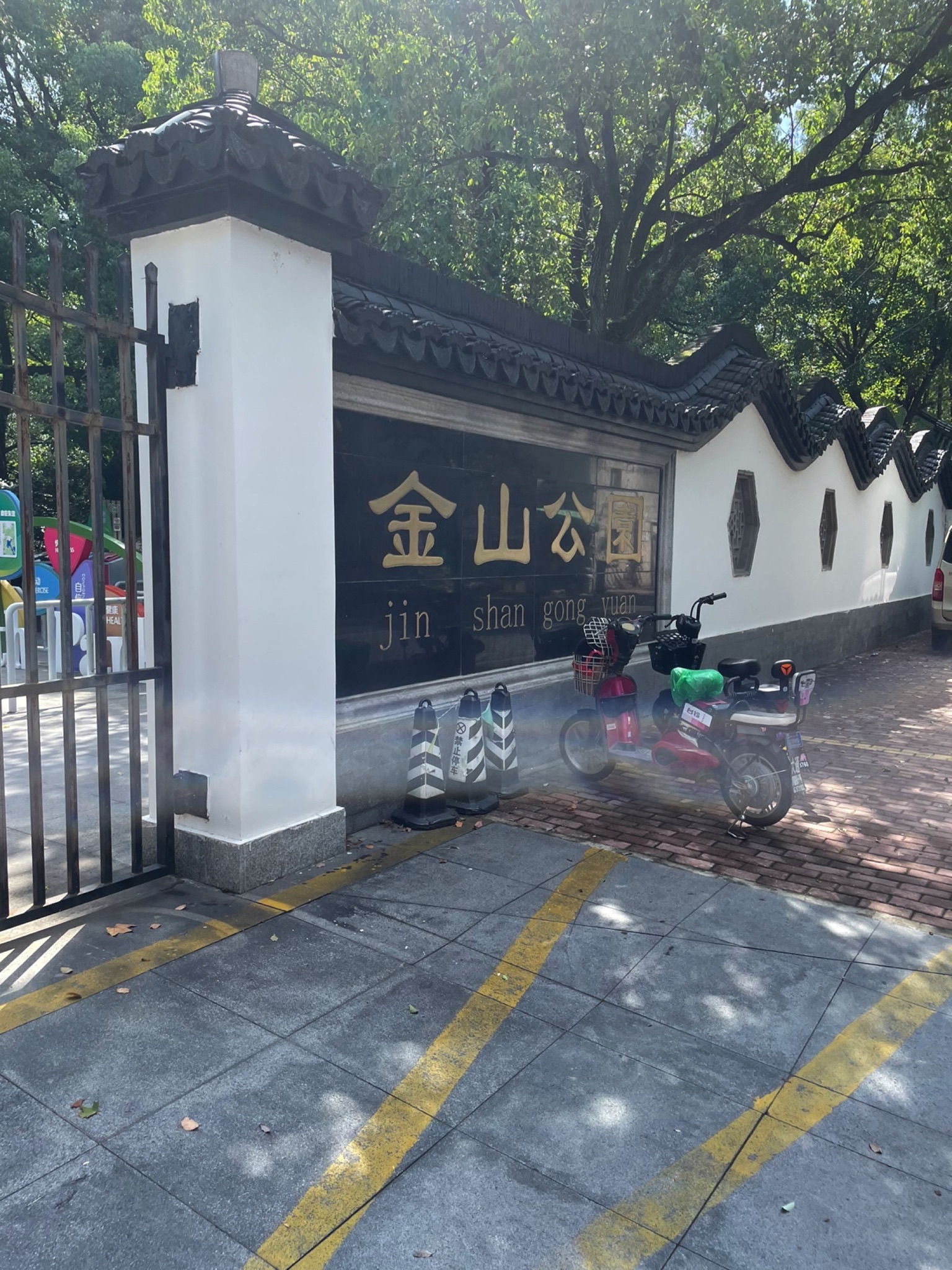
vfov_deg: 67.3
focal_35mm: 26
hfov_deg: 53.1
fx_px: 953
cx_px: 476
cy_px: 635
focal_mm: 4.2
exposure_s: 1/917
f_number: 1.6
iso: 32
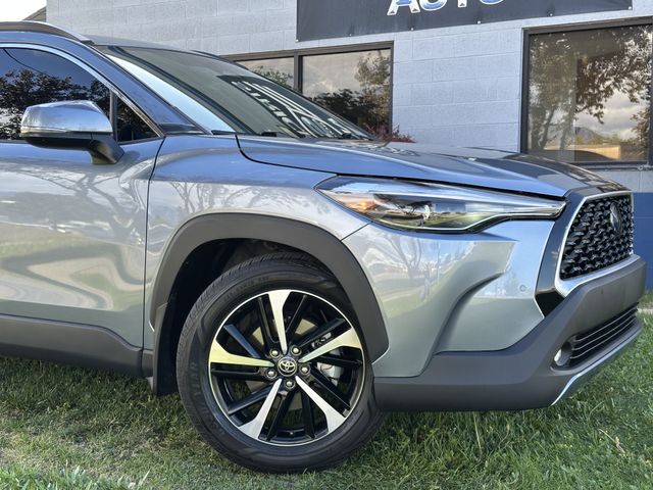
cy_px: 245
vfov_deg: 30.3
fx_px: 905
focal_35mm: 48
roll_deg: -0.6
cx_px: 326
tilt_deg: -1.2
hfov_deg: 39.7
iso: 64
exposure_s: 1/301
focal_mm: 6.86
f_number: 1.78
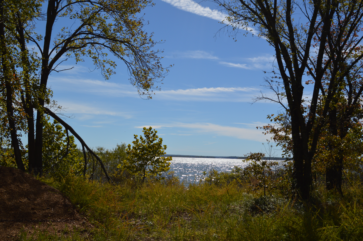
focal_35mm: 39
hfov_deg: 49.6
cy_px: 120
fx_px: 393
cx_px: 182
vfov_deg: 34.1
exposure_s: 1/400
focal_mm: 26
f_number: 10
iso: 100
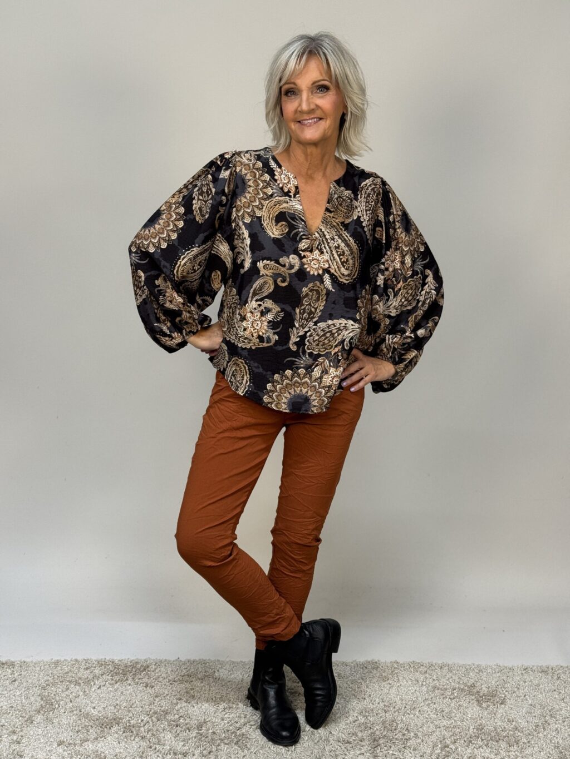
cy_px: 380
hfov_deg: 30.3
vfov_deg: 39.7
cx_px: 285
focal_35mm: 48
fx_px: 1054
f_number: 1.78
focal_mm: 6.76
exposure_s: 1/76
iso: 100
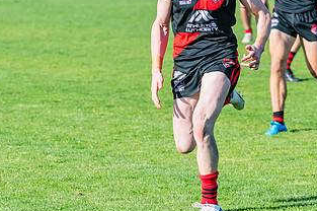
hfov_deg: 5.9
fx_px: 3079
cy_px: 79
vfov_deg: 3.9
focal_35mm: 350
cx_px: 167
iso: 800
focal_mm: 180
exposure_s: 1/1600
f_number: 7.1
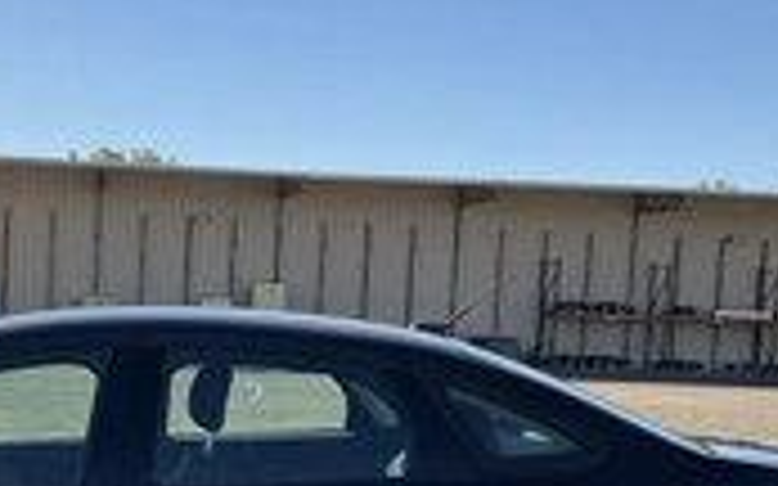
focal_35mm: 71
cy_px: 405
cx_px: 121
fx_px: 1505
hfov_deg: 28.2
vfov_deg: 18.1
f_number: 1.8
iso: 25
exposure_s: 1/1848
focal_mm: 3
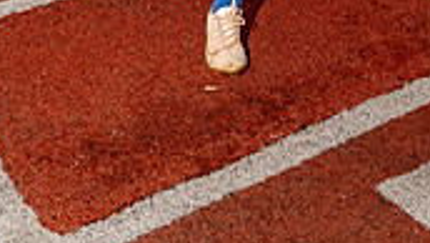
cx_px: 345
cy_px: -303
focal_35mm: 96
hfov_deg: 21.9
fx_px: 1095
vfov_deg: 11.0
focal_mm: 35
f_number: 5
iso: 800
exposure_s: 1/250
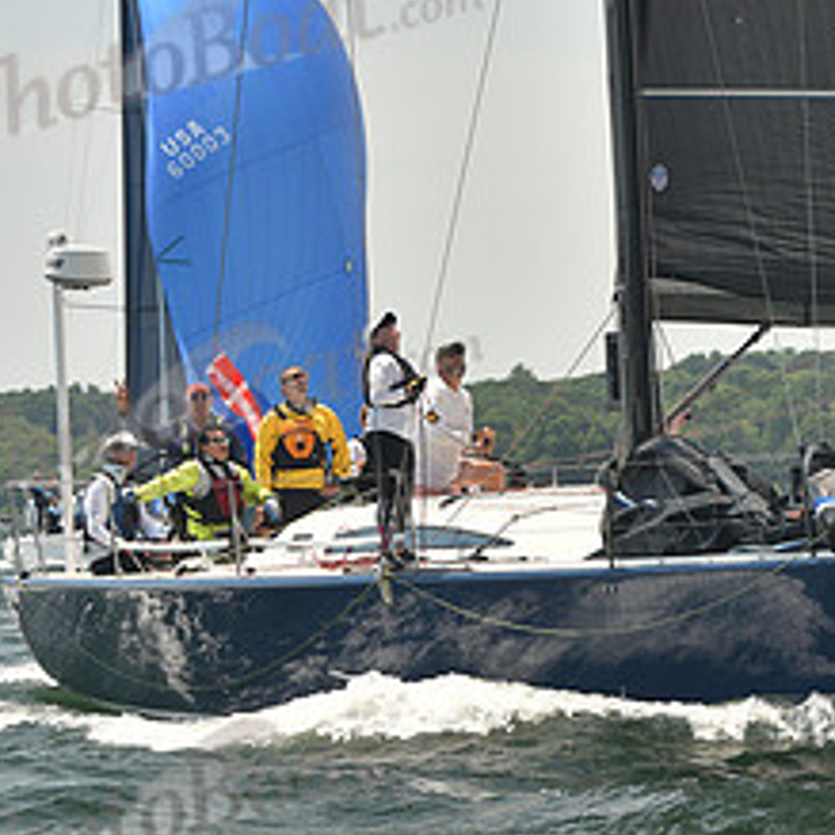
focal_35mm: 207
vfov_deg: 8.4
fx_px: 5649
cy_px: 547
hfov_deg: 8.4
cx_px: 682
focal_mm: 92
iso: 250
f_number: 5
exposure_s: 1/640
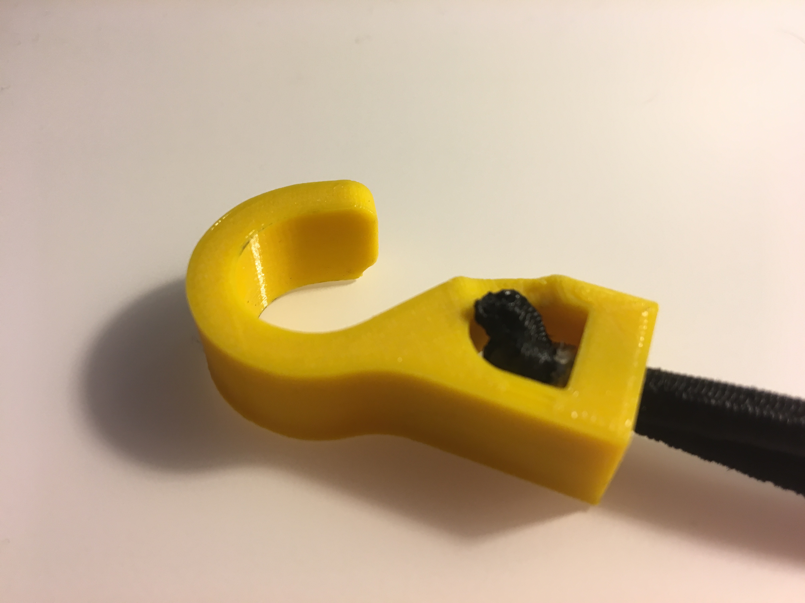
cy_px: 302
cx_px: 402
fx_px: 674
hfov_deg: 61.7
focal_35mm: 29
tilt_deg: -47.5
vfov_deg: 48.2
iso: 80
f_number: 2.2
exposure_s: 1/33
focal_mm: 4.15
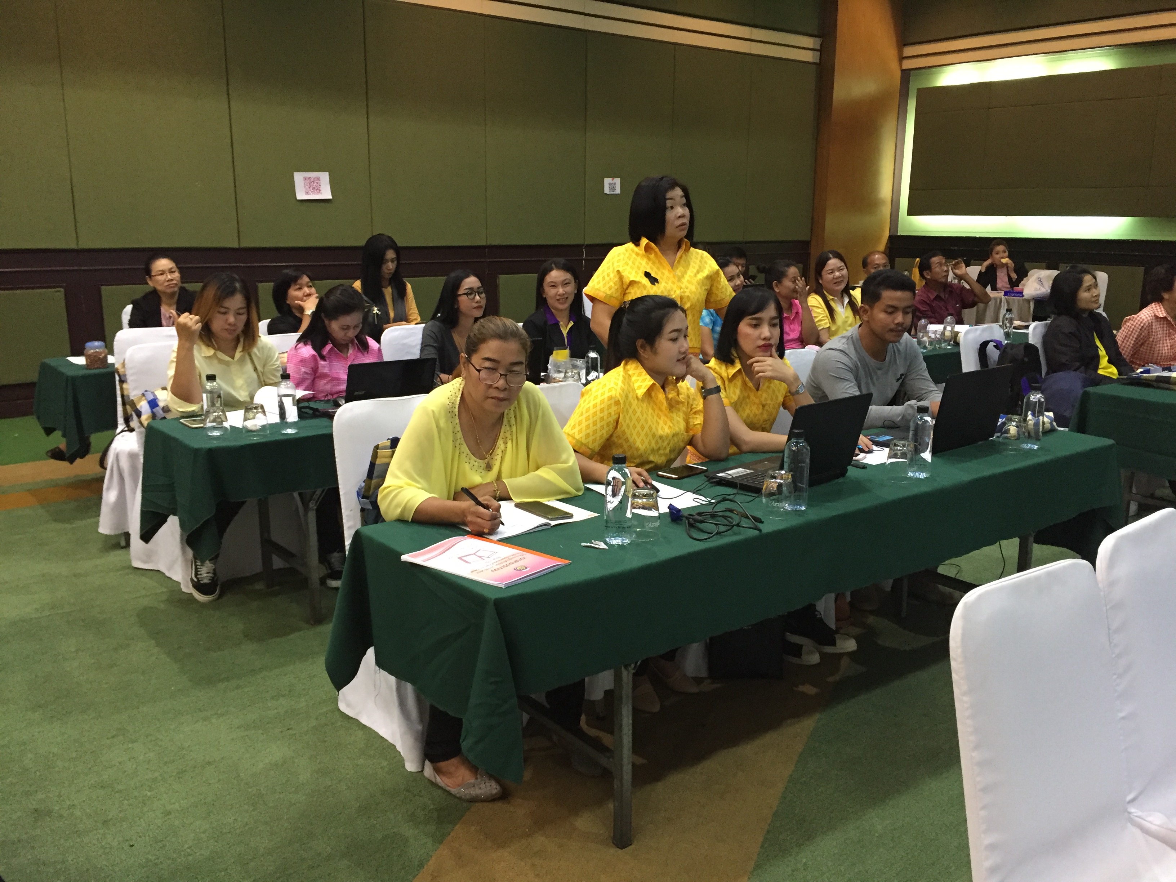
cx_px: 588
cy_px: 441
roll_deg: -1.3
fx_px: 985
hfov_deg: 61.7
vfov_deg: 48.2
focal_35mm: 29
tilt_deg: -11.9
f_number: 2.2
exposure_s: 1/33
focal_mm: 4.15
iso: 320
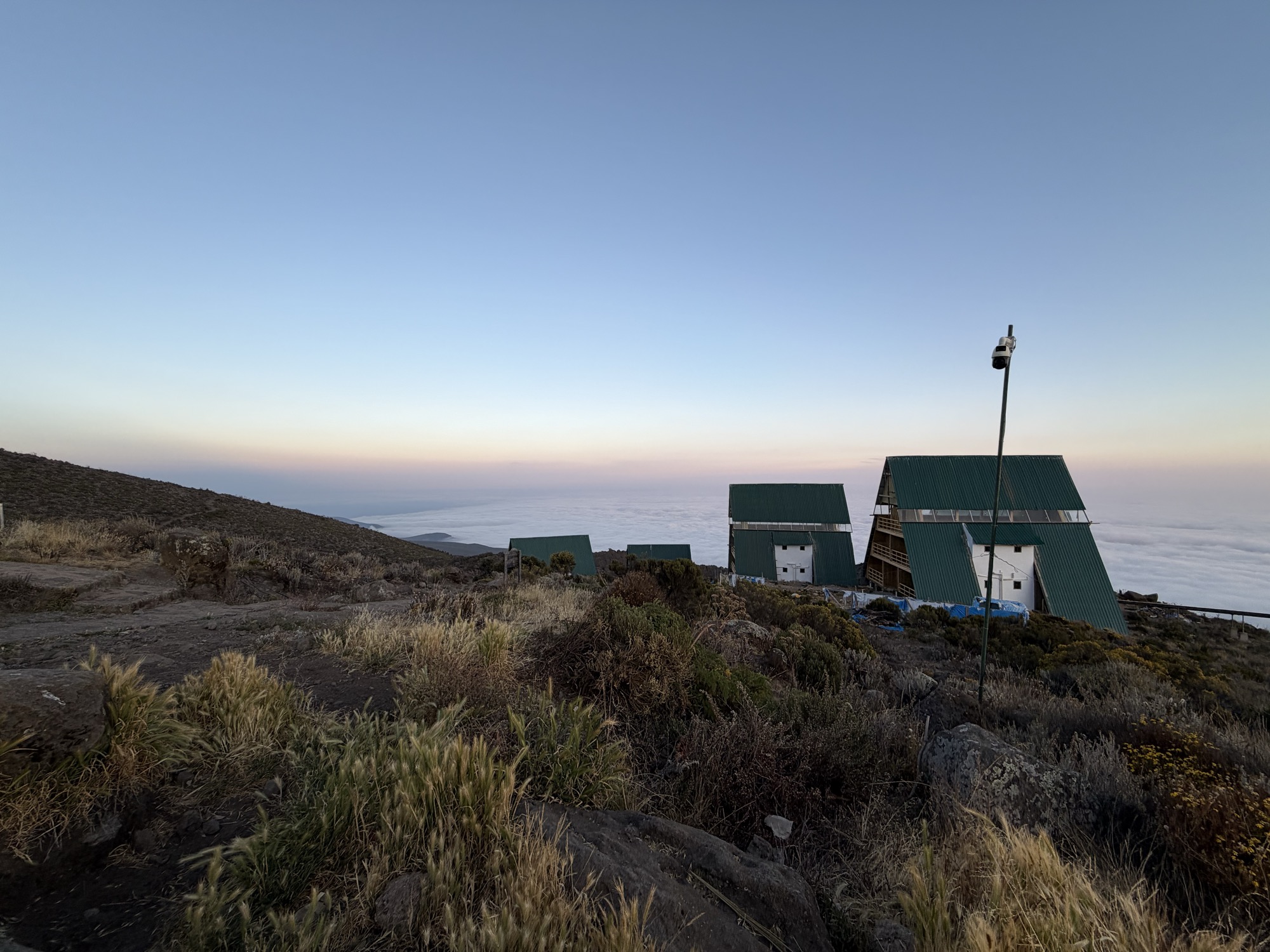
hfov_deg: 102.1
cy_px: 476
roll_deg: -0.1
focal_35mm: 14
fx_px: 514
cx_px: 635
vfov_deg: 85.7
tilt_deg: +0.6
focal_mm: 2.22
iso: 50
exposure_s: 1/336
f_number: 2.2
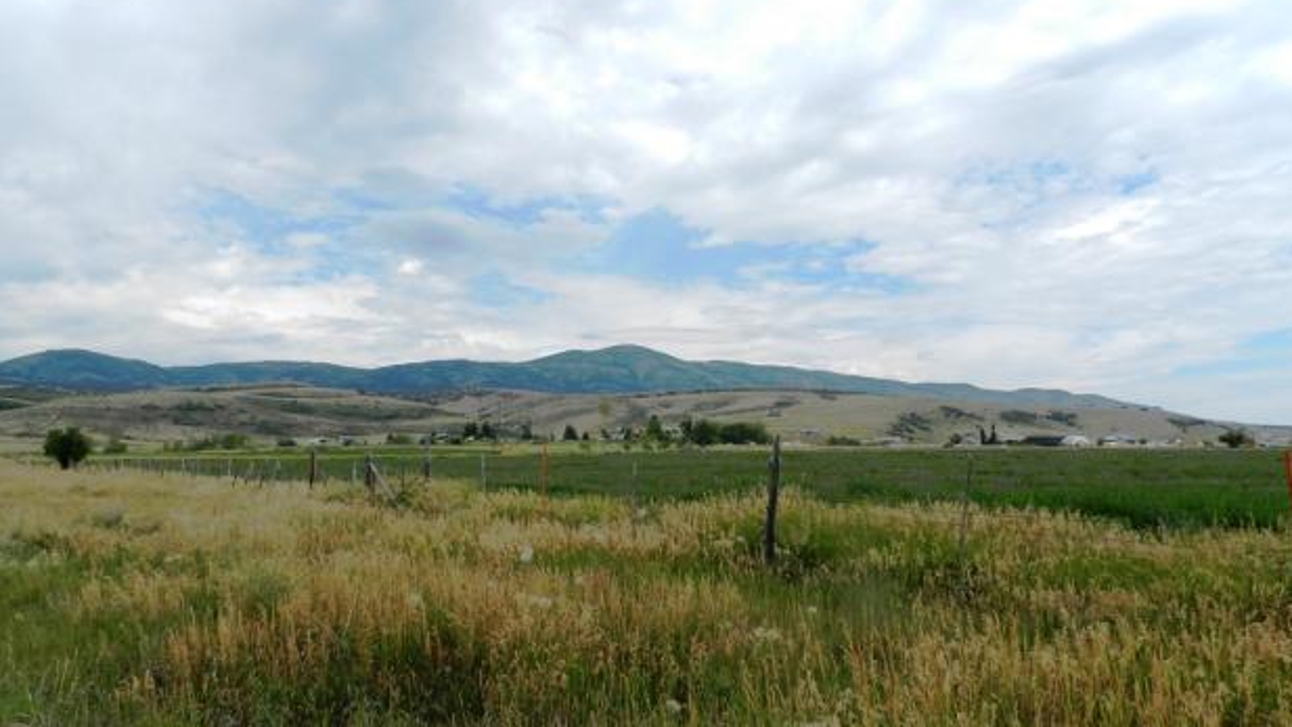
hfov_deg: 71.9
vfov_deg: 44.3
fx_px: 891
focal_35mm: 26
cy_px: 409
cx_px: 632
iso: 160
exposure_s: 1/800
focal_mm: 4
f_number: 4
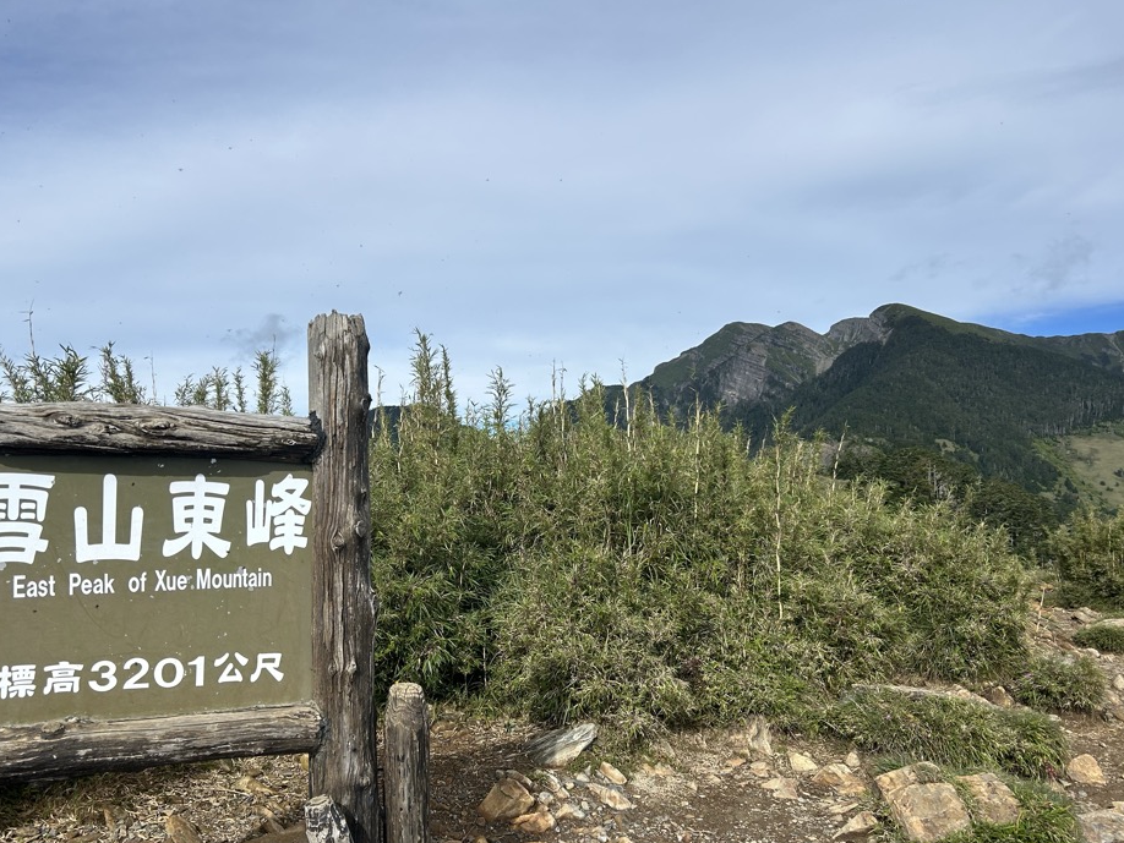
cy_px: 465
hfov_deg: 61.5
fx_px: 942
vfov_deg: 48.2
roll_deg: +0.0
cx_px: 504
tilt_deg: +2.3
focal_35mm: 29
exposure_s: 1/4831
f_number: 1.5
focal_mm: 5.7
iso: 50
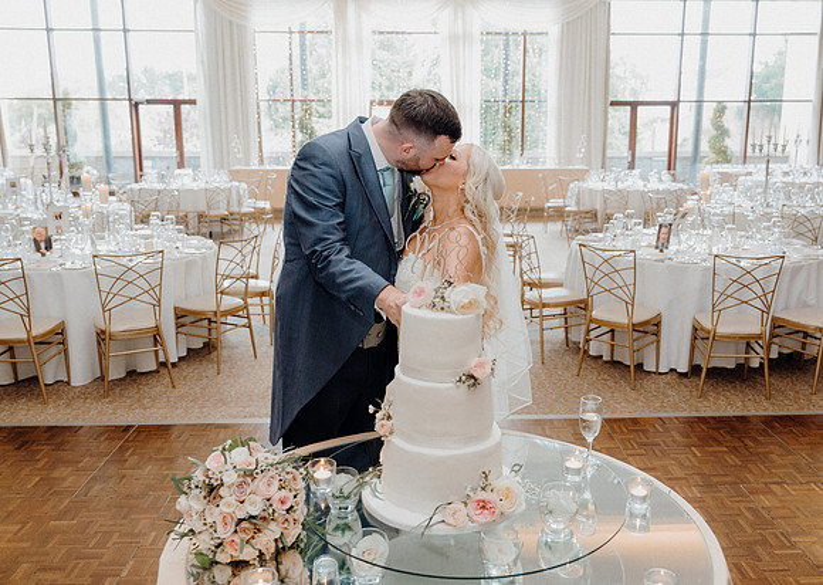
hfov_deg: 55.6
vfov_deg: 41.1
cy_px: 292
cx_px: 438
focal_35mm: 33
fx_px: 779
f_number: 3.5
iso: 2500
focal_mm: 32
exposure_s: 1/200
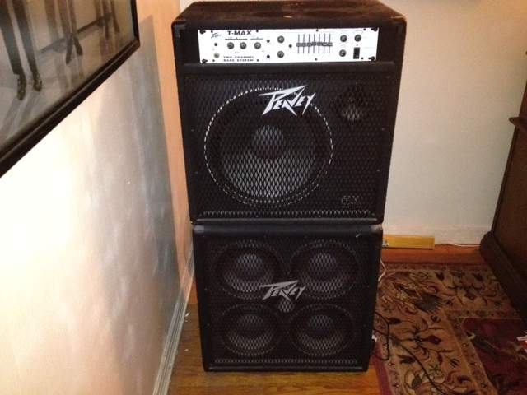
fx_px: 533
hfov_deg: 52.6
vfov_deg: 40.7
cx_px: 264
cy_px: 198
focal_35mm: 35
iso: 500
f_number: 2.4
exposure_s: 1/16
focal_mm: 4.28
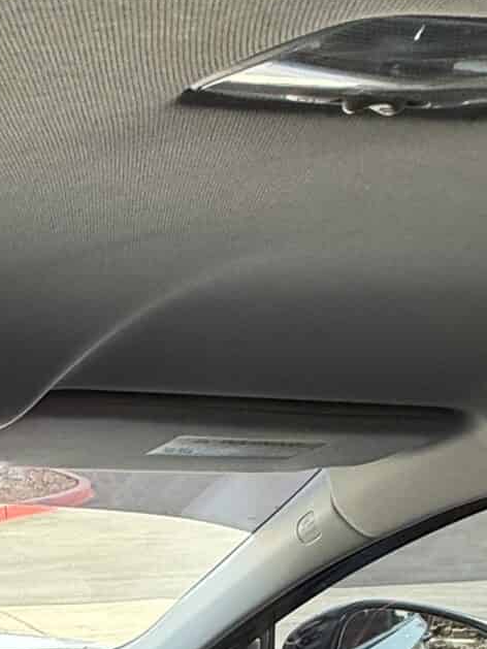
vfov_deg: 27.3
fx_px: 1069
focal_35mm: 57
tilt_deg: -24.6
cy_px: 877
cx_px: -314
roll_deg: -0.3
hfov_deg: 20.5
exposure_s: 1/99
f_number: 2.2
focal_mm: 2.22
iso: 125
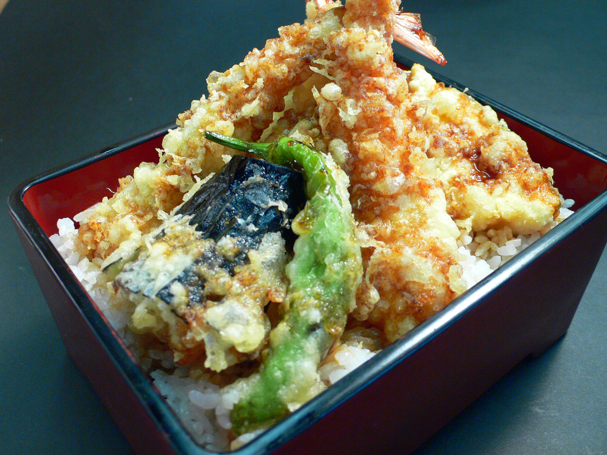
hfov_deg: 54.0
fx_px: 596
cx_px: 304
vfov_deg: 41.8
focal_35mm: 34
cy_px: 228
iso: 125
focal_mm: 6.3
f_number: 2.8
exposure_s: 1/30
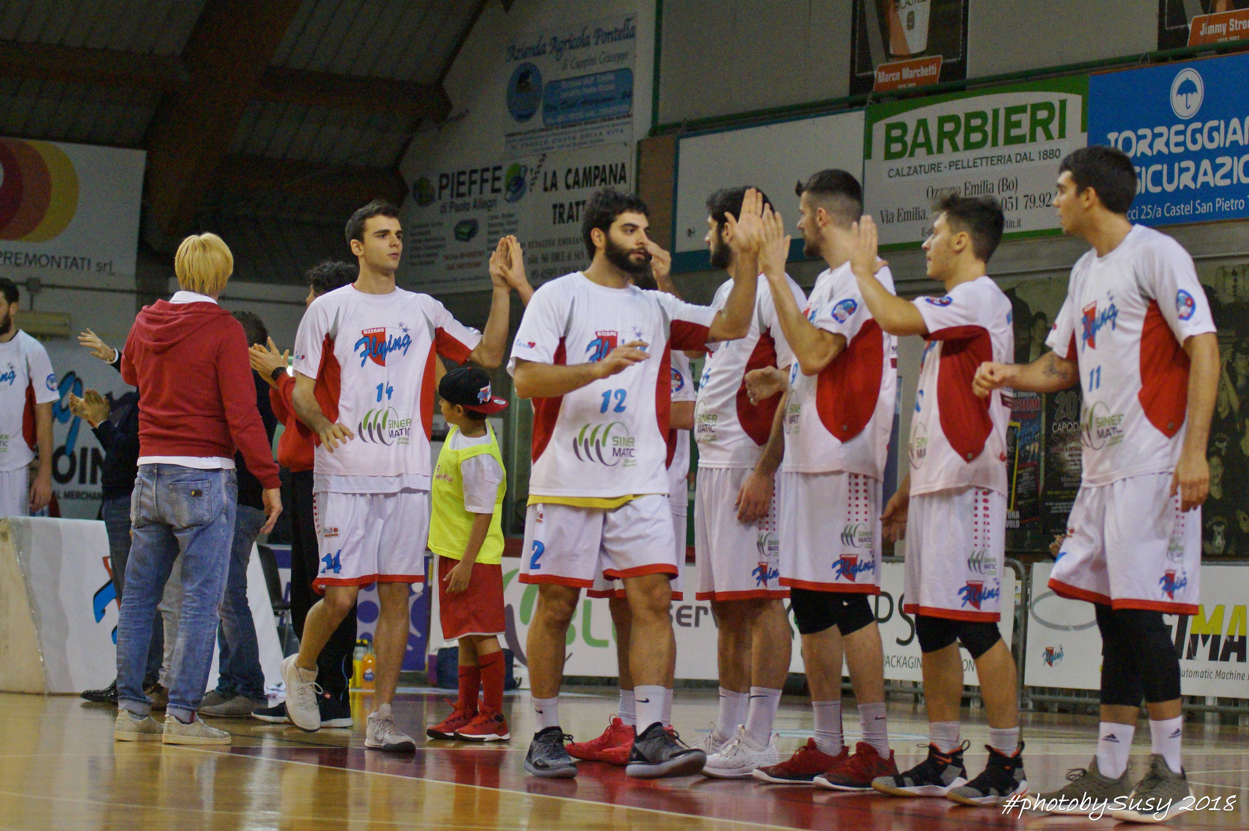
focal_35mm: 105
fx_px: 3641
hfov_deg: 19.5
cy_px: 416
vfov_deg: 13.0
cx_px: 624
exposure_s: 1/500
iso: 3200
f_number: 2.8
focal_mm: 70
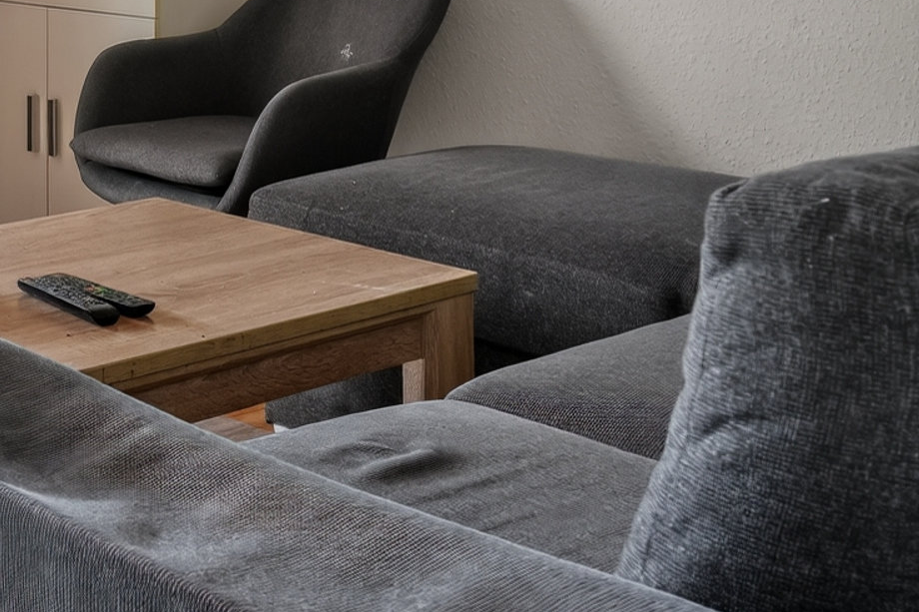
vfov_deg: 19.9
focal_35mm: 64
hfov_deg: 26.3
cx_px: -304
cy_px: -130
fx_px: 1633
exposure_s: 1/2.5
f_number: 8
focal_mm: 23
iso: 400
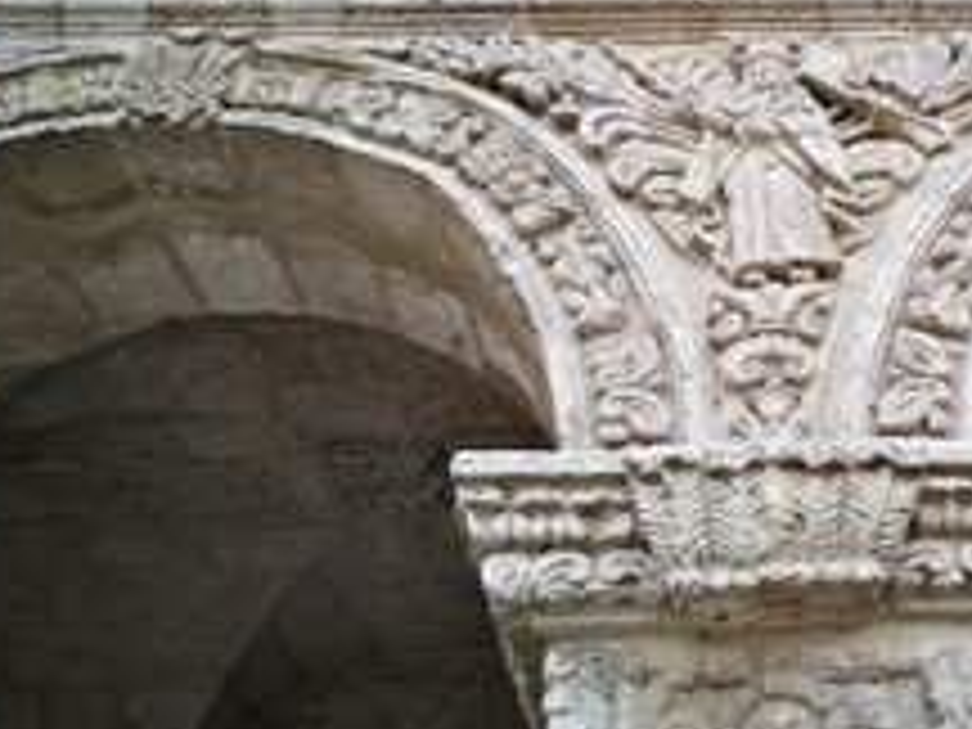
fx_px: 1404
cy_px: 288
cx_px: 837
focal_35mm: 50
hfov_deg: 36.3
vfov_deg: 29.0
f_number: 2.2
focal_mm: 4.5
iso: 50
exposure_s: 1/247
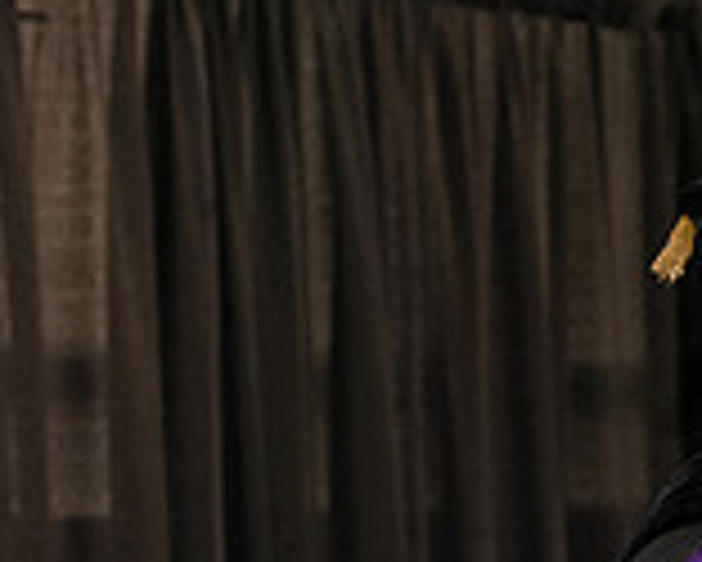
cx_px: 968
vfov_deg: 6.3
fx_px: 5073
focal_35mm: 244
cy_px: 578
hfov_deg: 7.8
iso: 2500
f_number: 5
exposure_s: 1/200
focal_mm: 70
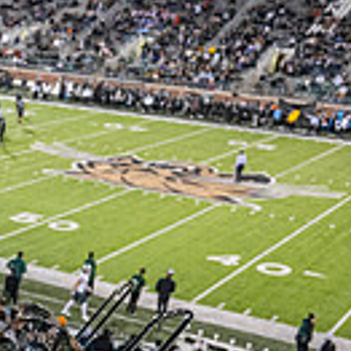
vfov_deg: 18.9
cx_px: -263
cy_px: 320
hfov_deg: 16.5
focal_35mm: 90
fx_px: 1032
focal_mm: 24
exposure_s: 1/500
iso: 2000
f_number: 3.2
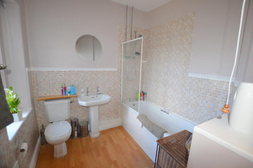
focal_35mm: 15
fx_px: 105
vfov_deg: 77.2
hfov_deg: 100.4
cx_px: 126
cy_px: 84
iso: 720
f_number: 3.5
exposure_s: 1/60
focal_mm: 10
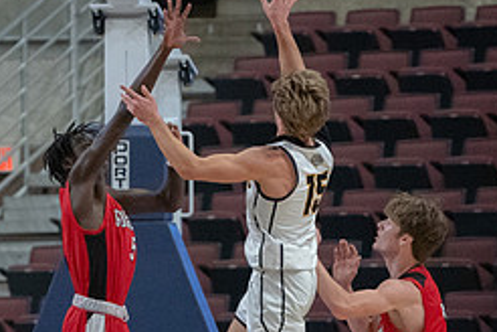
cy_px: 254
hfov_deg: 3.9
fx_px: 7344
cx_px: 67
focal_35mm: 532
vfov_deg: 2.6
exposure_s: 1/1000
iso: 12800
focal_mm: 200
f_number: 4
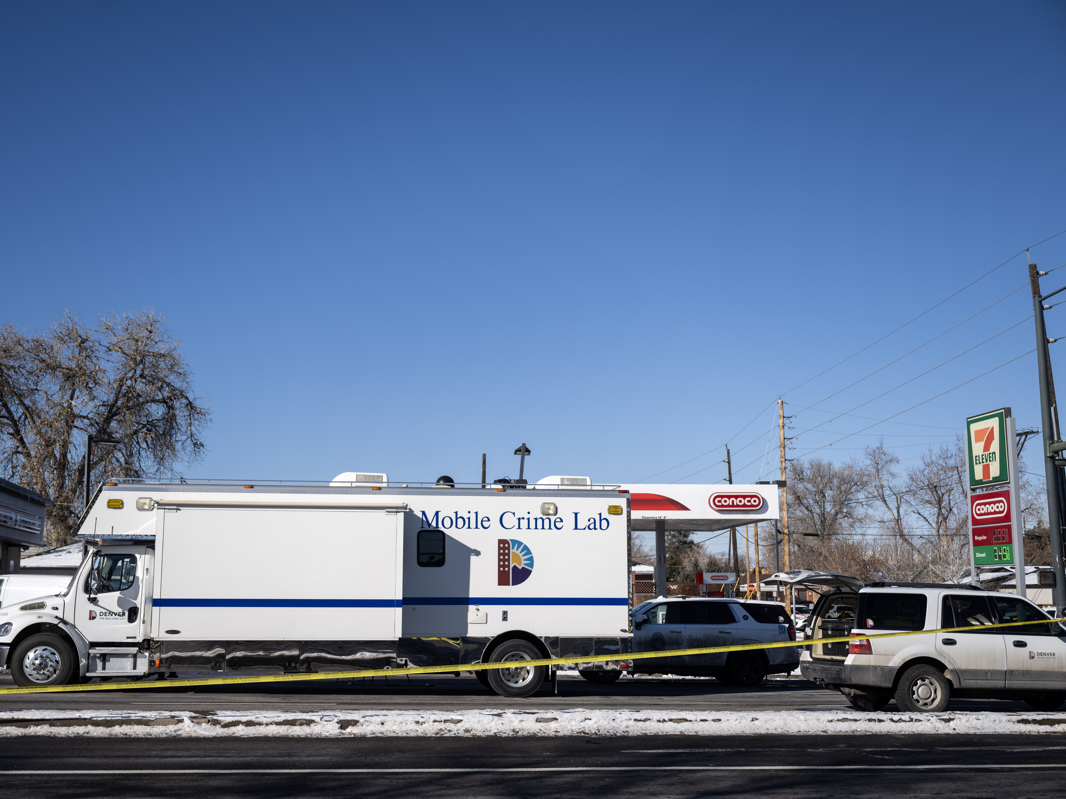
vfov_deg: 36.8
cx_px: 502
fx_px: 1201
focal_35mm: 39
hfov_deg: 47.8
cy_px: 400
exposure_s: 1/4000
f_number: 2.8
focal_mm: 36
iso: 64
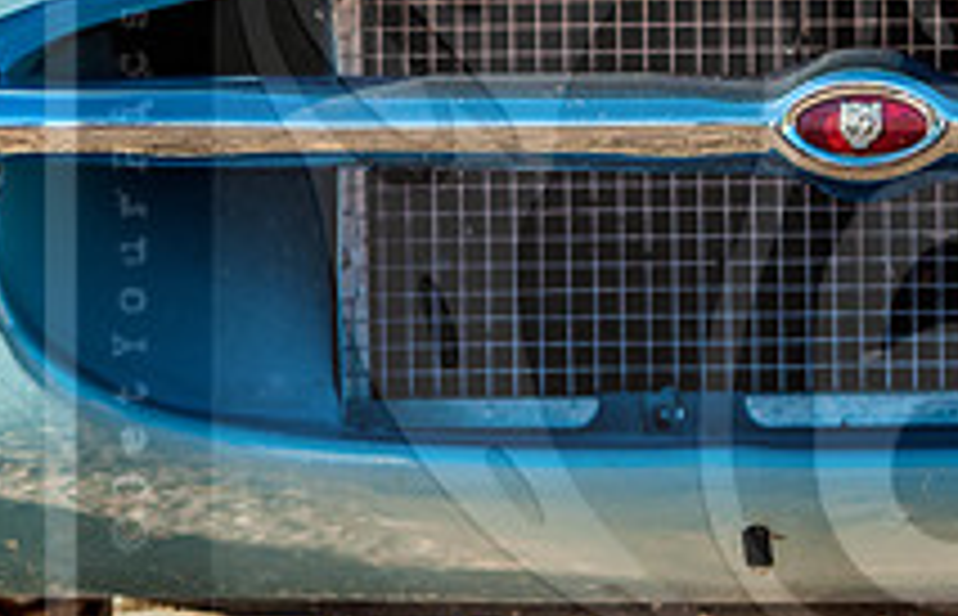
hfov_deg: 8.8
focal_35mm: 235
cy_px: 141
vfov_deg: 5.7
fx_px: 6186
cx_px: 931
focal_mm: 55
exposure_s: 1/160
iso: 160
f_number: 6.3
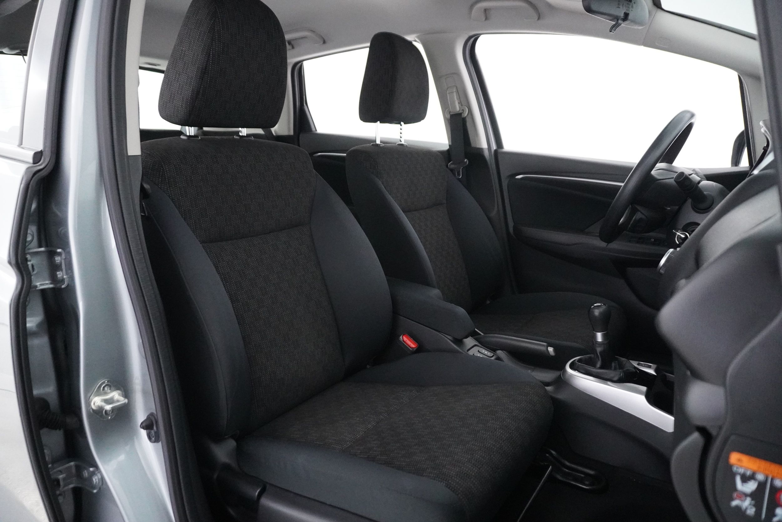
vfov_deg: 53.1
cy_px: 261
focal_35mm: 24
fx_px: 521
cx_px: 391
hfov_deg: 73.7
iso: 6400
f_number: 3.5
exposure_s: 1/100
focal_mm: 16
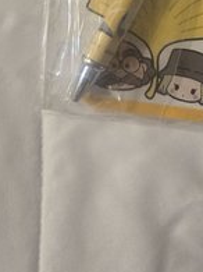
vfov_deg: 27.7
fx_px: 493
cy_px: -38
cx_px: 136
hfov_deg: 23.2
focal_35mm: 63
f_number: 1.8
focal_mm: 5.4
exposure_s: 1/120
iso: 500
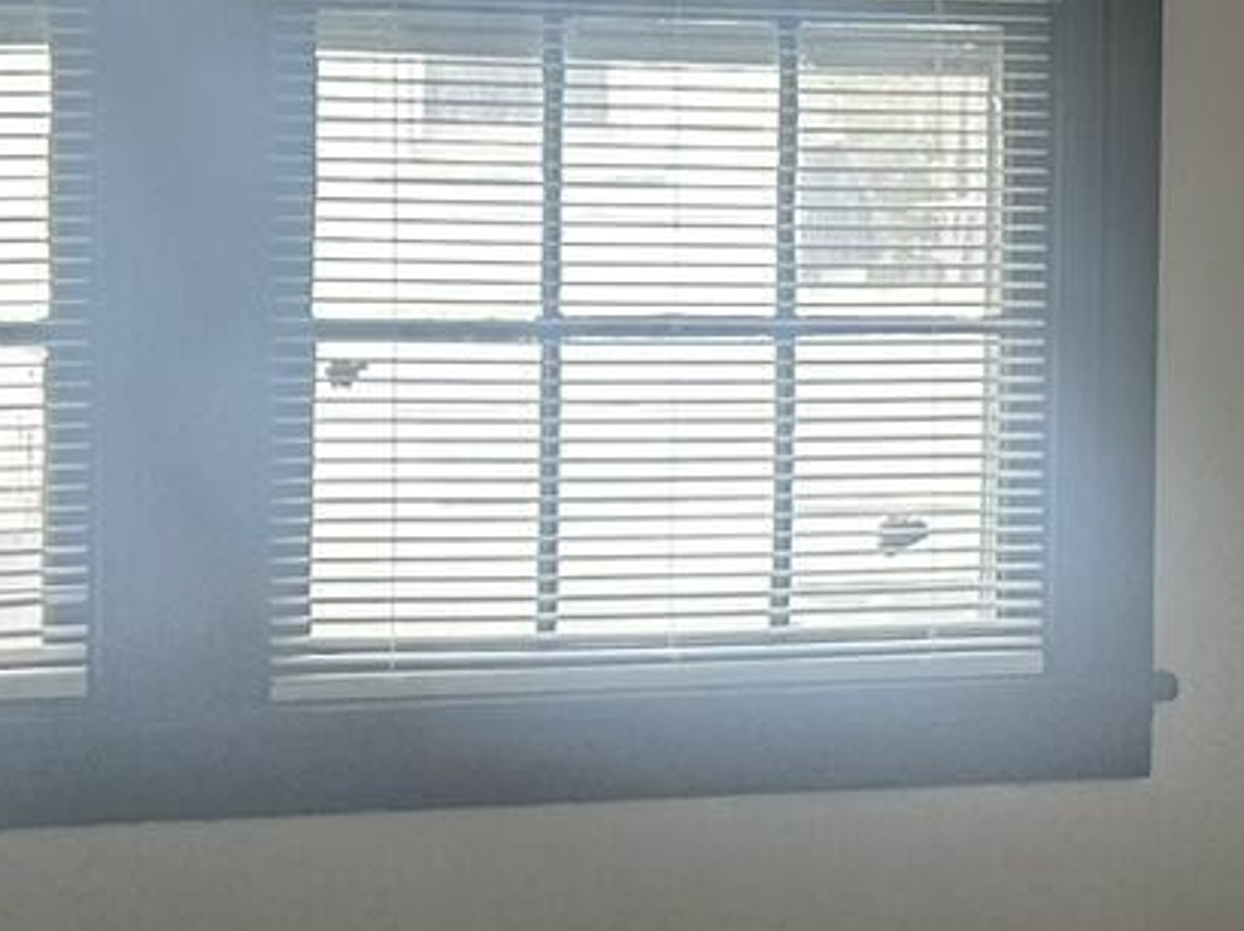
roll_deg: -1.6
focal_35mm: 120
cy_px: 285
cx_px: 1538
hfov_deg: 15.7
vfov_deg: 12.3
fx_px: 4310
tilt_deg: -1.1
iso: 100
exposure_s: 1/121
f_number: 1.78
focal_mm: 6.86
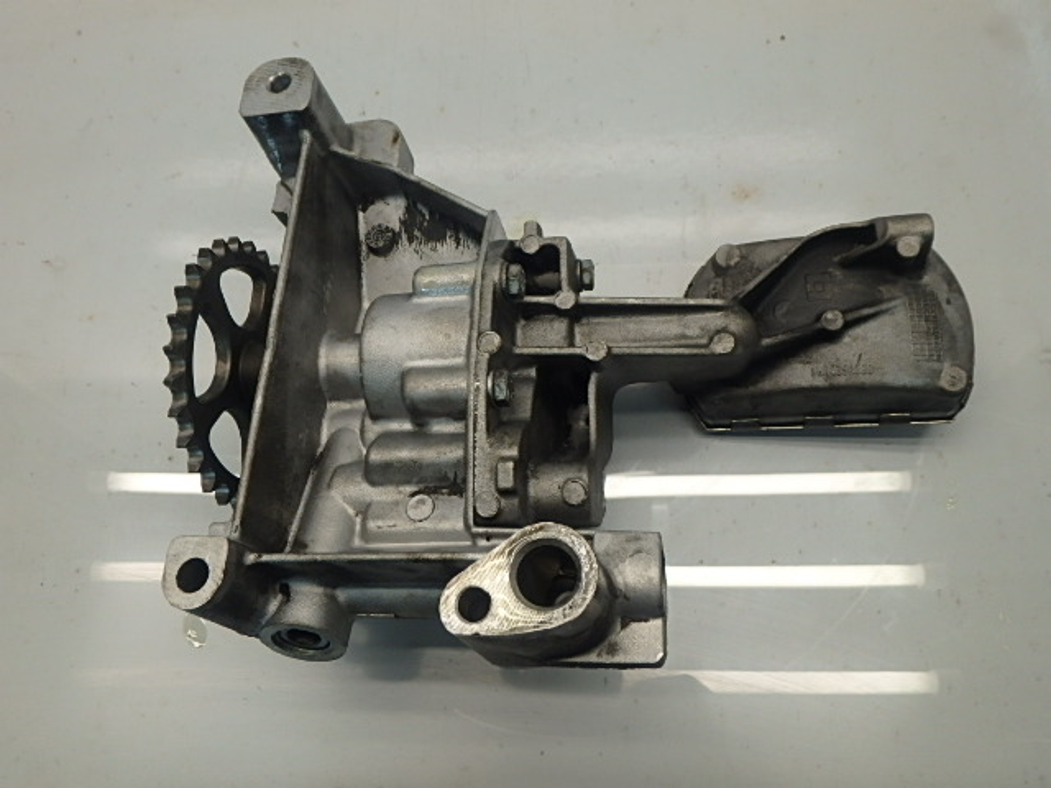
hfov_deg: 61.7
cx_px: 526
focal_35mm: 29
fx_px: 880
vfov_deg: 48.2
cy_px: 394
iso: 200
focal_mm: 5.2
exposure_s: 1/50
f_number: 4.6
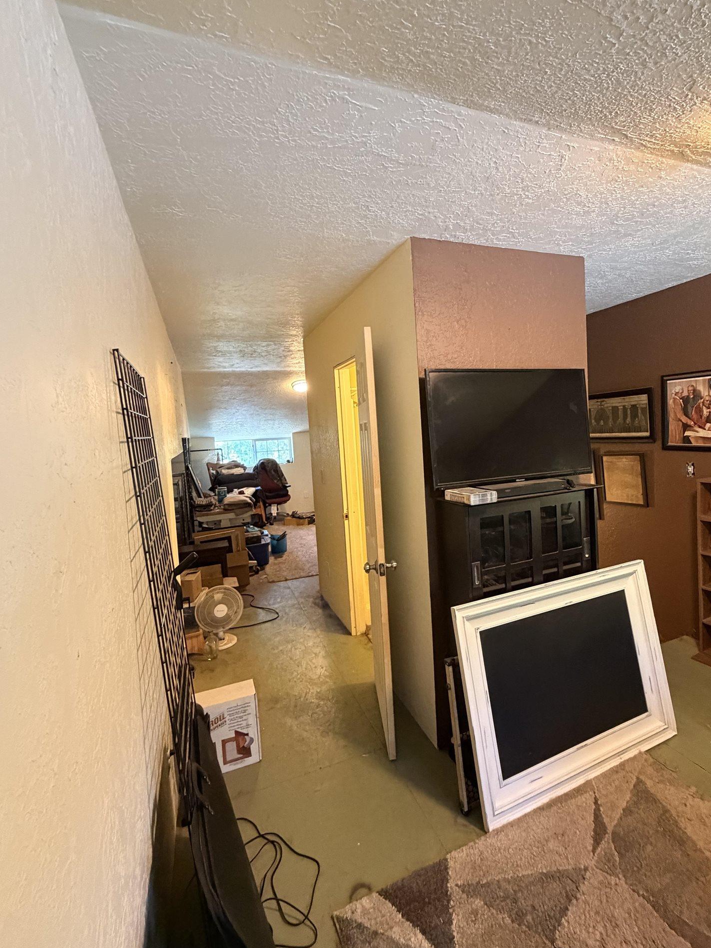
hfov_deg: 74.5
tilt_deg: -2.8
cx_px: 392
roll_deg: +2.8
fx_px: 466
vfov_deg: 91.0
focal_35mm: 17
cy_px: 454
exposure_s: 1/60
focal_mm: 2.22
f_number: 2.2
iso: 640
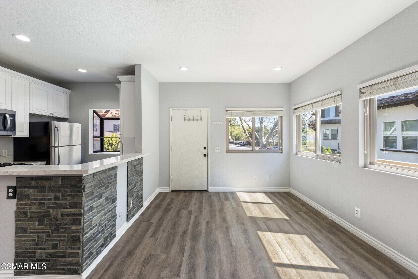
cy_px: 140
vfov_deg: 81.2
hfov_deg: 104.2
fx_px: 163
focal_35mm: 14
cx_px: 209
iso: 200
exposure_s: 1/8
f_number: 9.5
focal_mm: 14
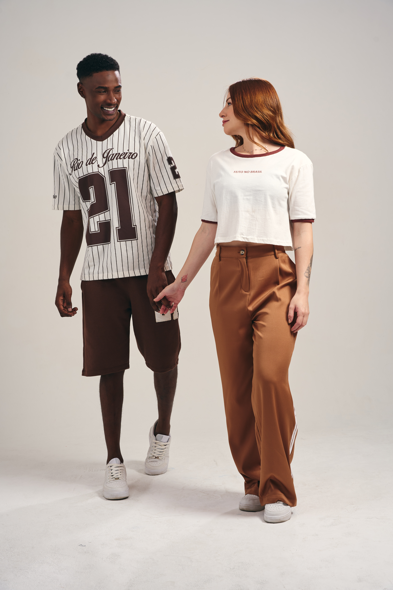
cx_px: 196
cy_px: 295
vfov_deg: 34.0
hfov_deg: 23.1
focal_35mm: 59
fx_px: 963
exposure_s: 1/125
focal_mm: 58.8
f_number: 8
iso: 125
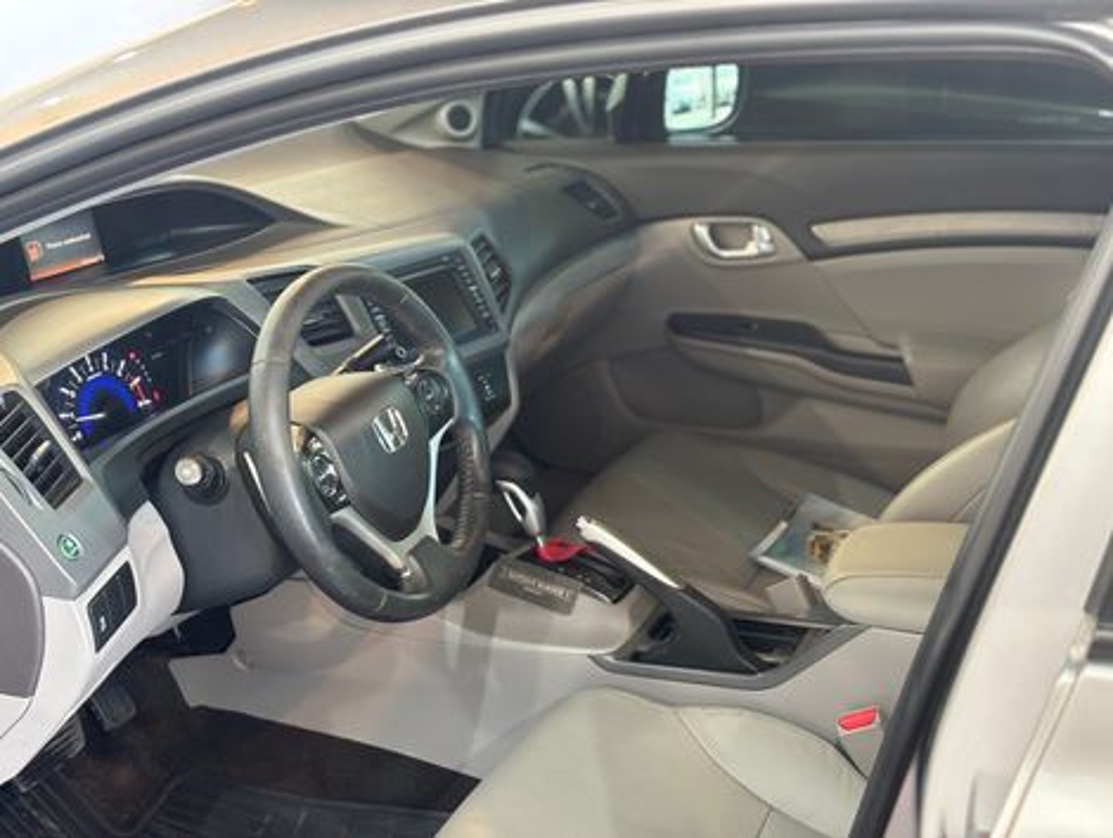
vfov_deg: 28.1
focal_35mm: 52
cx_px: 556
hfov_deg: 36.8
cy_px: 419
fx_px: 1675
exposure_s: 1/40
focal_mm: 5.96
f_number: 1.6
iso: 125
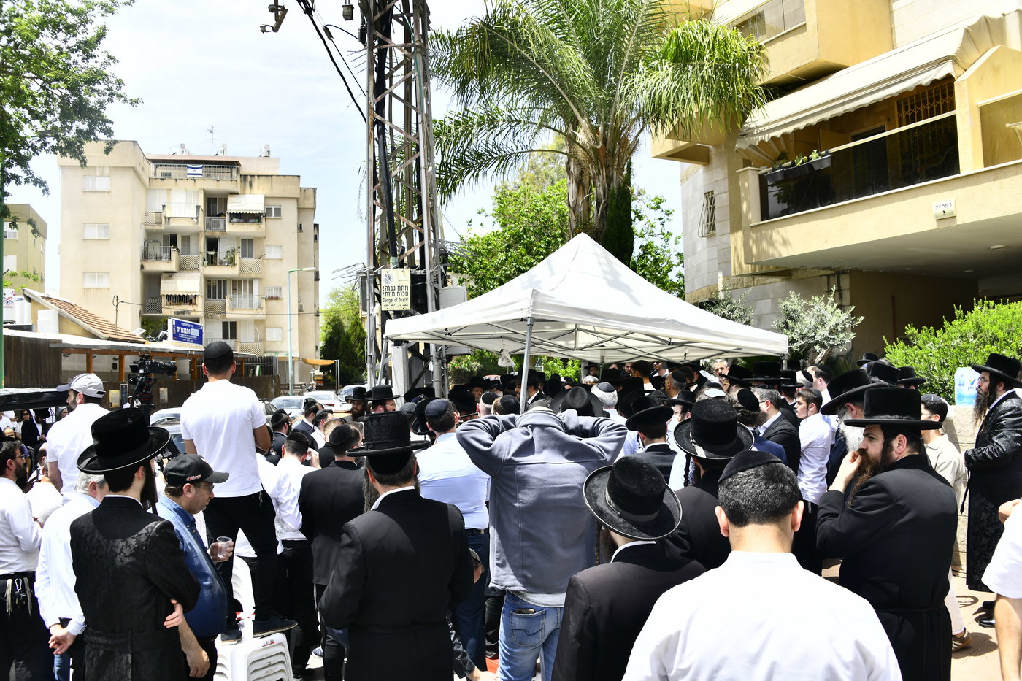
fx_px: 795
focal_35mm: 28
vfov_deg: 46.4
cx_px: 511
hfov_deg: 65.5
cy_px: 340
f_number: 6.3
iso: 100
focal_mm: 28
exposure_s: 1/250
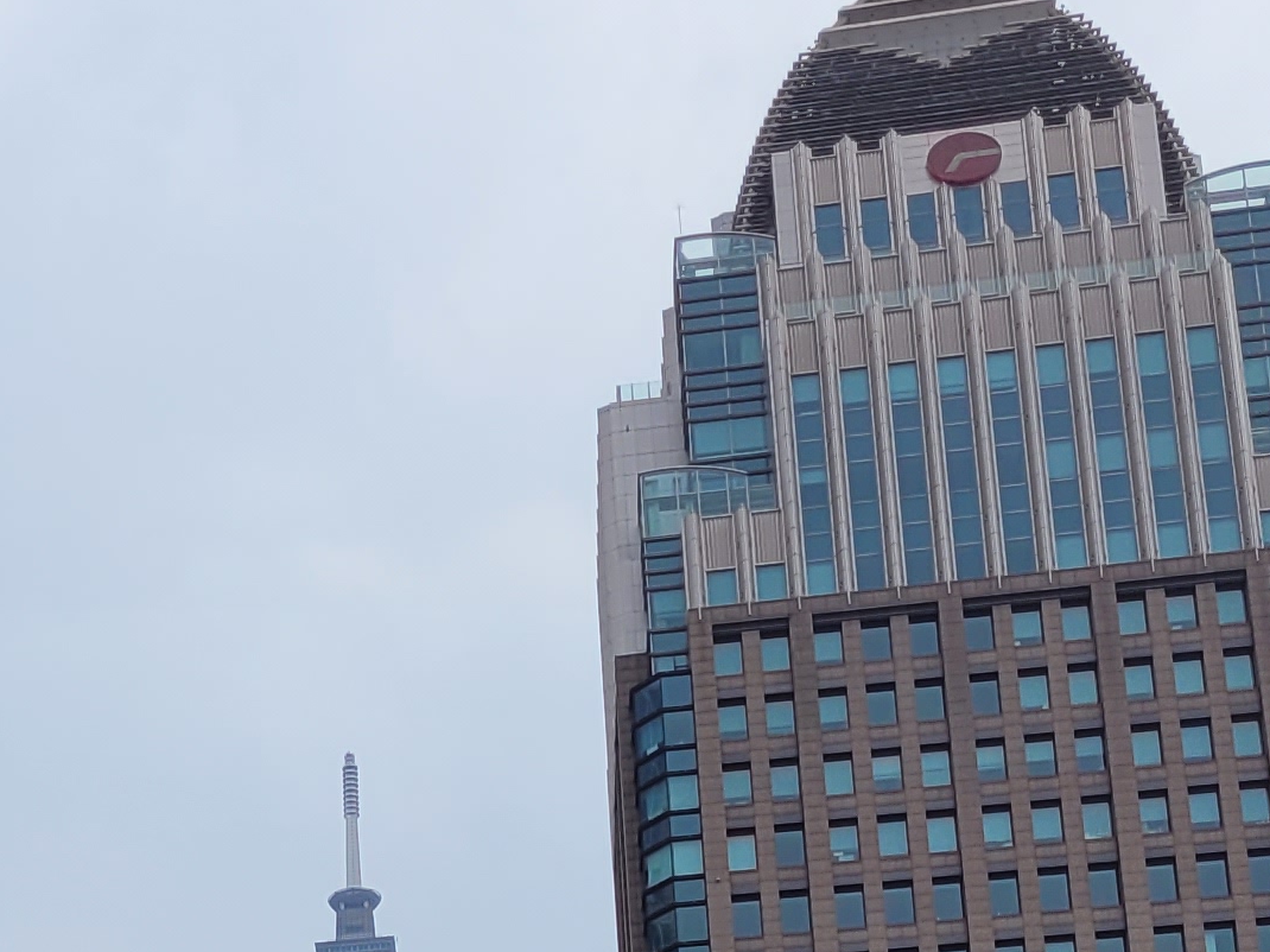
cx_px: -328
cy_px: 1506
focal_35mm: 98
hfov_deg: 18.8
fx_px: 3595
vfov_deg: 14.0
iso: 40
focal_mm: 5.4
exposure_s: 1/4361
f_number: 1.8
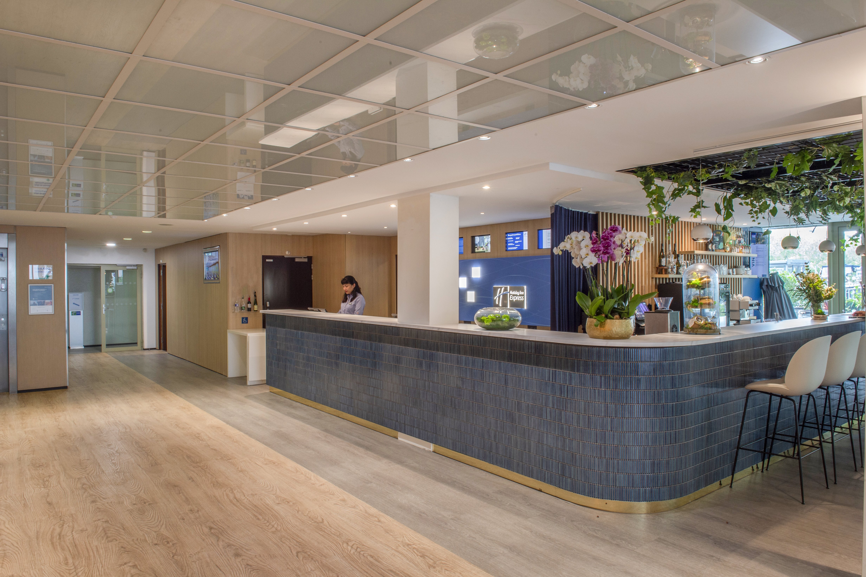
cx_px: 433
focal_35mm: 24
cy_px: 288
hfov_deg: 73.8
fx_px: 577
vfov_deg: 53.1
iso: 400
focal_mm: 24
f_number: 22
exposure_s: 1/2
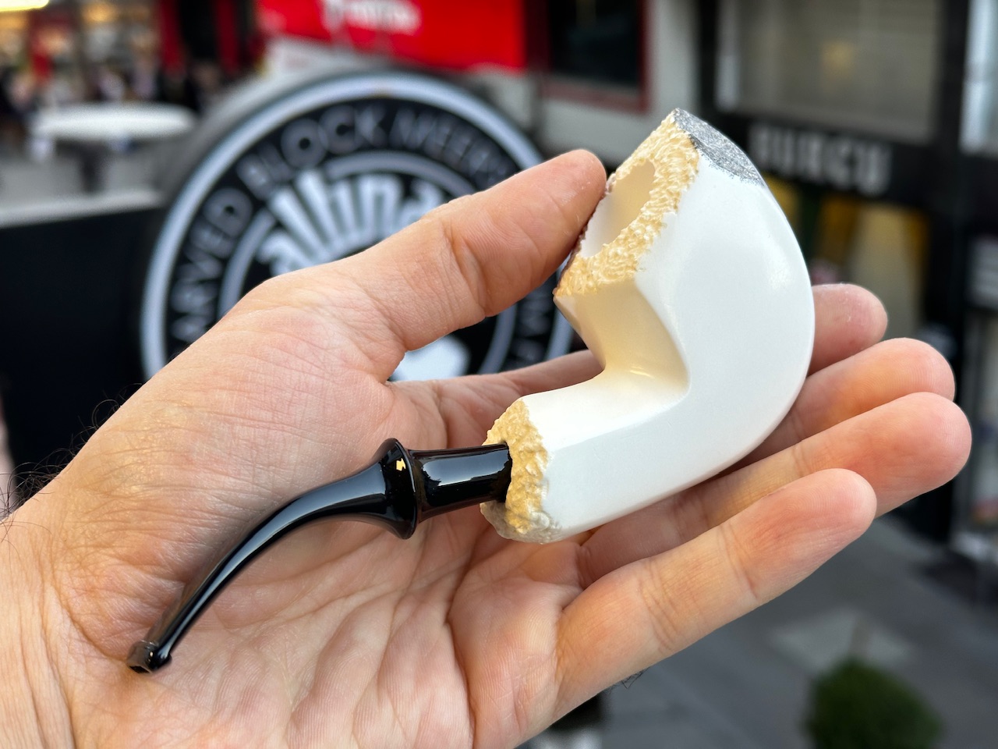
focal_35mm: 48
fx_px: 1384
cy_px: 374
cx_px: 499
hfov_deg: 39.7
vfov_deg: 30.3
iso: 50
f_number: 1.78
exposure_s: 1/100
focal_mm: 6.86
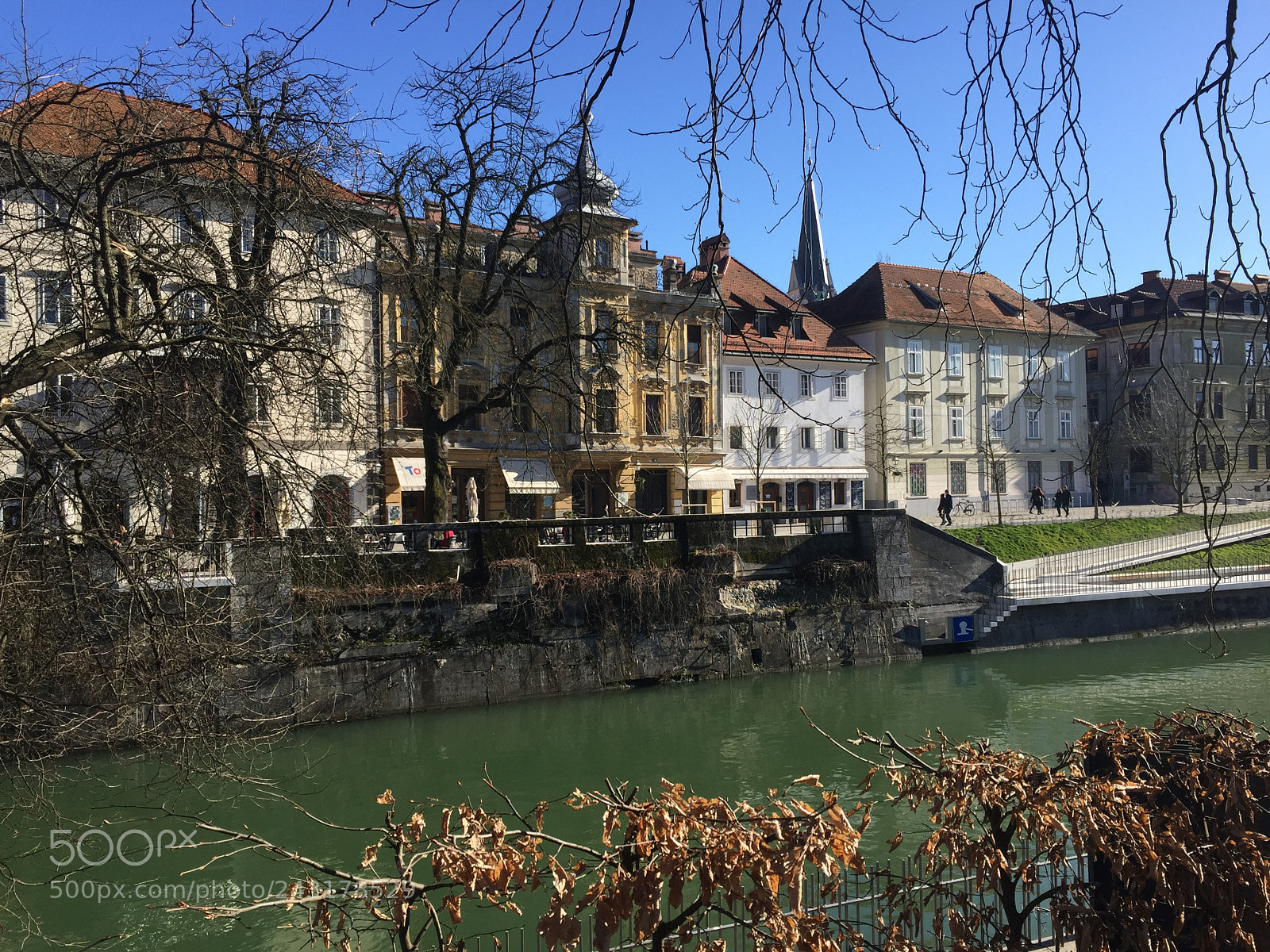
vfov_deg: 48.2
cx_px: 635
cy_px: 476
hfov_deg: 61.7
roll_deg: +0.2
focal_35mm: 29
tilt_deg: +1.7
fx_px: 1064
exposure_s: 1/942
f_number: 2.2
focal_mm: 4.15
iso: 32
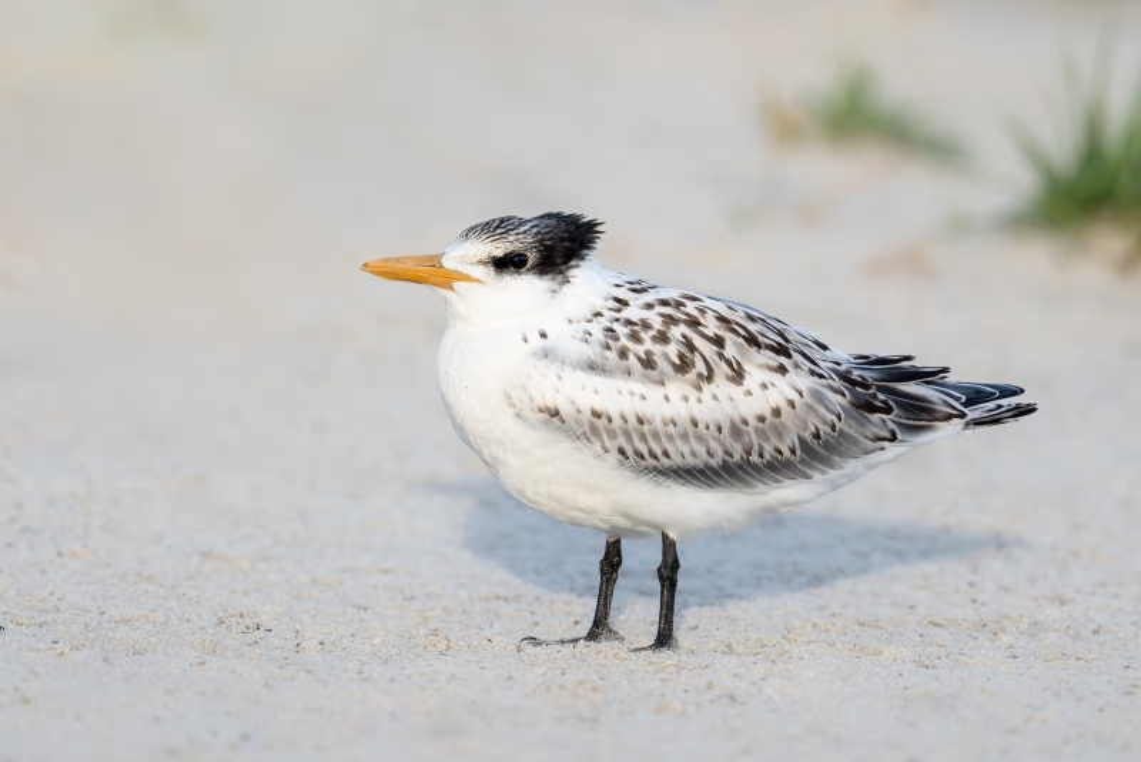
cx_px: 570
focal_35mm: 630
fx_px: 19974
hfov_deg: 3.3
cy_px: 381
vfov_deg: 2.2
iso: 3200
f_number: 4
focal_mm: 420
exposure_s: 1/3200
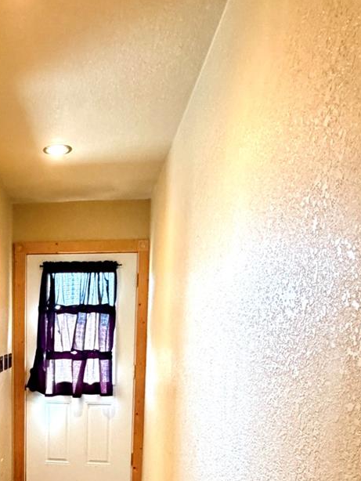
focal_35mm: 35
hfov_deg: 37.6
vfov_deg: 49.5
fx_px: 486
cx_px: 26
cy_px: 385
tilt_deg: -6.1
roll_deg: -1.5
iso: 500
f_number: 2.2
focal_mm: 2.22
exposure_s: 1/60
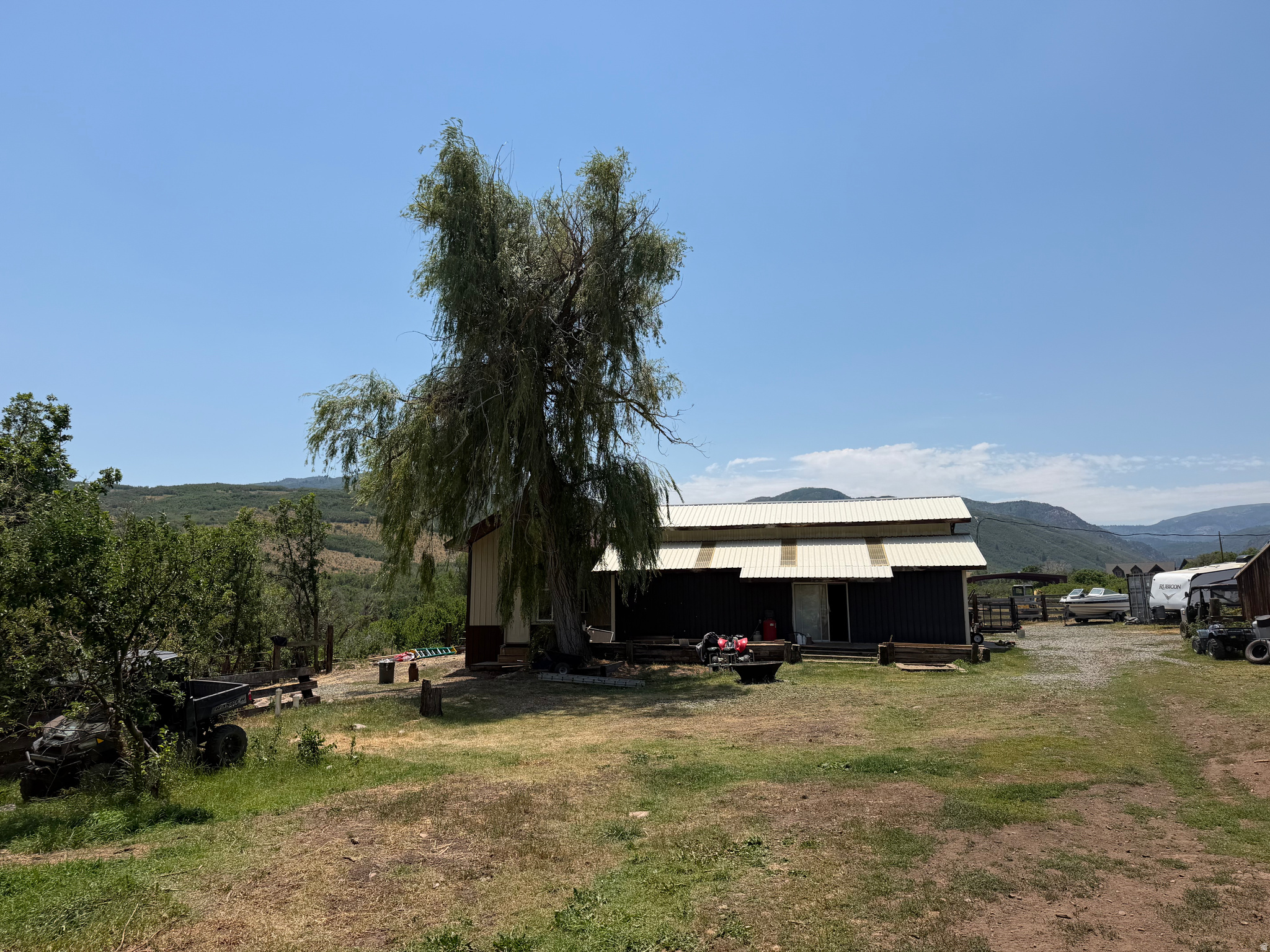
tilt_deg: +7.9
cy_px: 476
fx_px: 881
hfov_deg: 71.6
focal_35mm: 24
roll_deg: -0.9
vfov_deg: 56.8
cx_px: 635
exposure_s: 1/8130
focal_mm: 6.76
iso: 80
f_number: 1.78
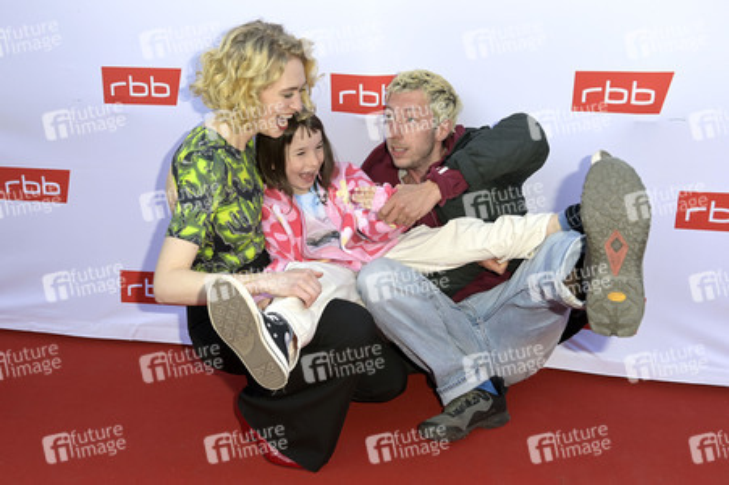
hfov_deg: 54.5
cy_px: 242
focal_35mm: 35
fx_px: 708
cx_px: 364
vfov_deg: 37.8
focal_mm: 35
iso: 640
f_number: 5.6
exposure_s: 1/250
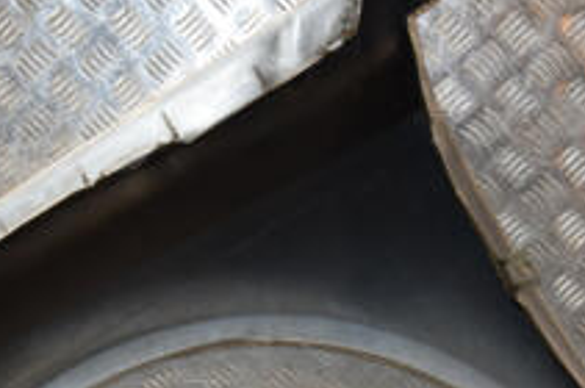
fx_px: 1525
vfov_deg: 14.4
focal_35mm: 94
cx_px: 197
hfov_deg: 21.6
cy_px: 324
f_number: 6.3
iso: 800
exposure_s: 1/200
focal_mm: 22
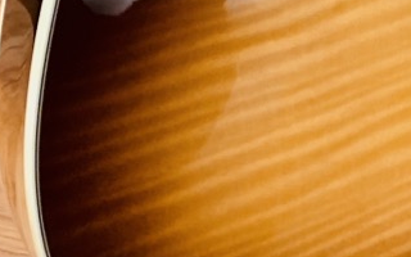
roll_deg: -3.3
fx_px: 963
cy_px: -150
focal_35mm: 86
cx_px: 380
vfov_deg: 14.0
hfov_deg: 23.4
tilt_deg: -16.9
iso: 640
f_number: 1.8
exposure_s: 1/30
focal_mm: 4.25
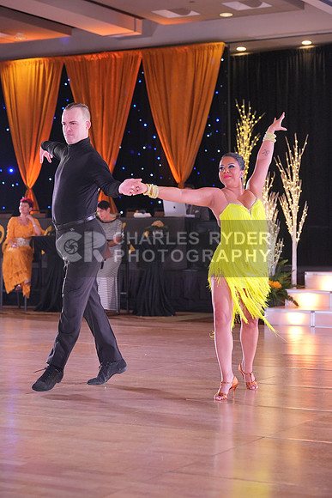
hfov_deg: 17.3
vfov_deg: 25.7
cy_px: 249
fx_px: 1092
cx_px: 166
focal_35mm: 79
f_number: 4
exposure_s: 1/400
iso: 3200
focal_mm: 79
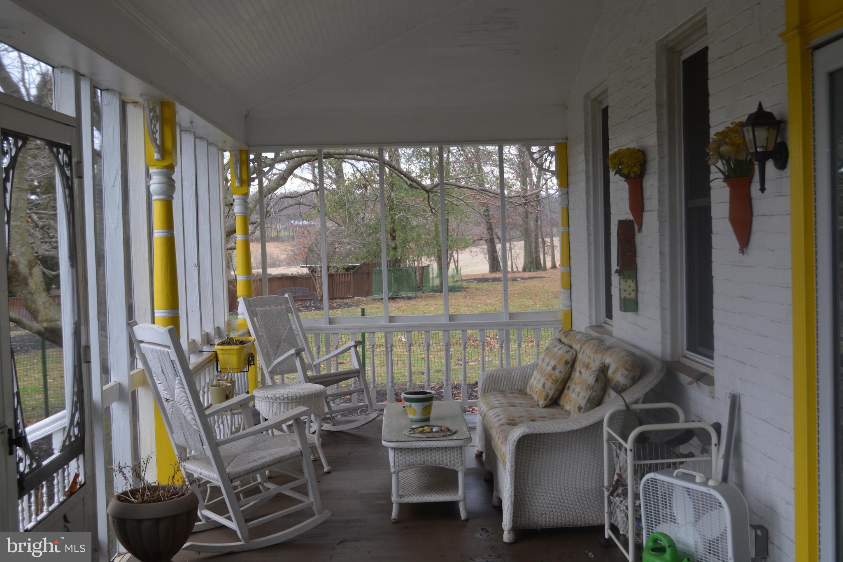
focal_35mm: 42
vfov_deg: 31.9
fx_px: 983
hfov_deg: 46.4
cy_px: 281
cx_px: 422
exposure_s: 1/125
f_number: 5.6
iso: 400
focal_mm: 28
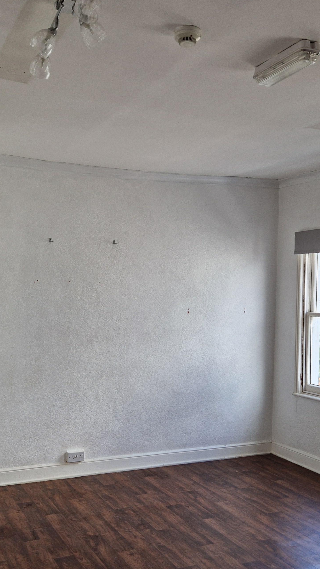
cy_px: 329
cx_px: 140
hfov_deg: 30.4
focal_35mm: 39
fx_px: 588
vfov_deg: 51.4
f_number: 1.8
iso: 50
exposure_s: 1/180
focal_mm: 5.4
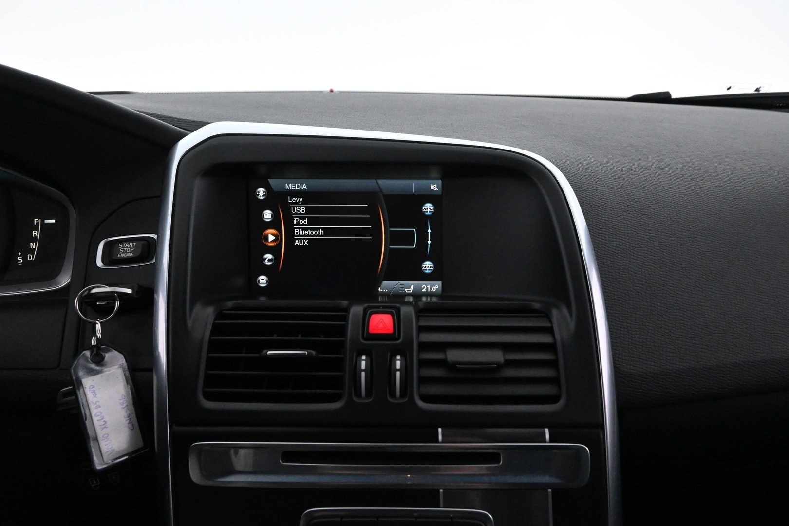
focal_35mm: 24
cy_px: 263
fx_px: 526
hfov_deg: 73.7
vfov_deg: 53.1
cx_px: 394
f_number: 5
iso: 6400
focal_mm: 16
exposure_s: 1/80
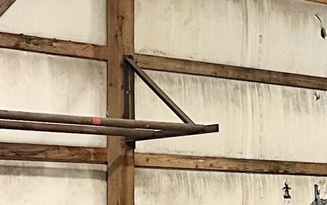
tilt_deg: +0.7
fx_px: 1301
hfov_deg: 14.3
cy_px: 221
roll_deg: -0.2
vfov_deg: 8.9
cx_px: 254
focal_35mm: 146
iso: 800
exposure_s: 1/60
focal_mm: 6.86
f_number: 1.78
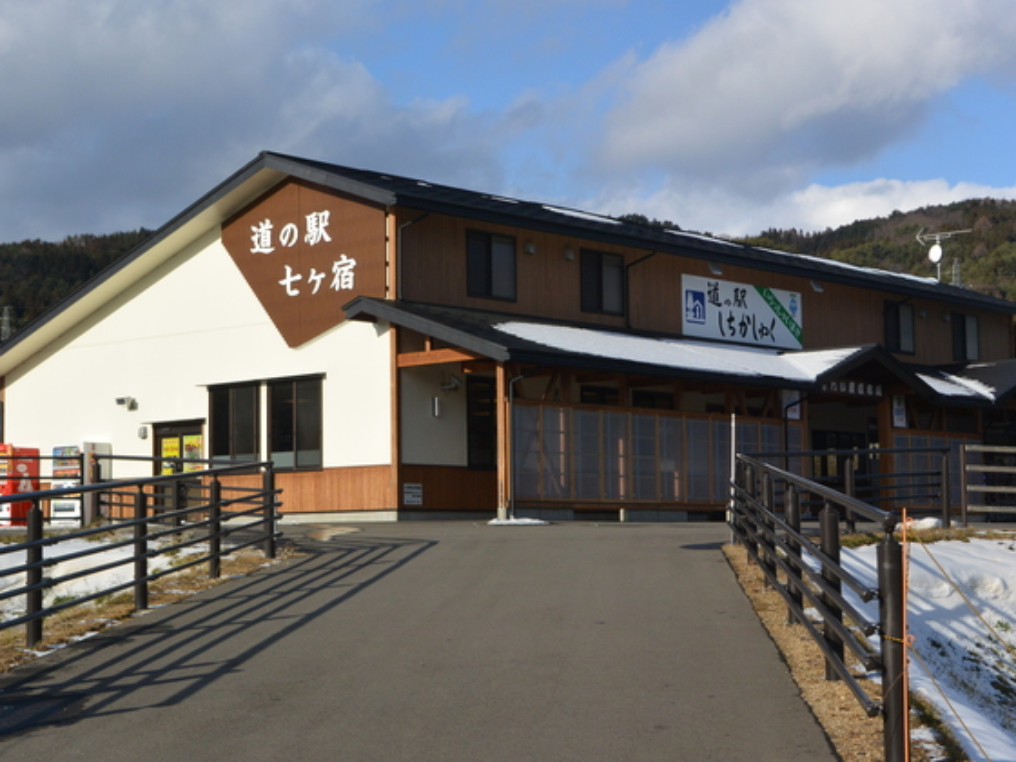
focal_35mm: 67
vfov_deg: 21.9
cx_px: 466
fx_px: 1966
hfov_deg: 29.0
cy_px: 377
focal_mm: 22.7
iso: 160
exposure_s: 1/1000
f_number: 5.6
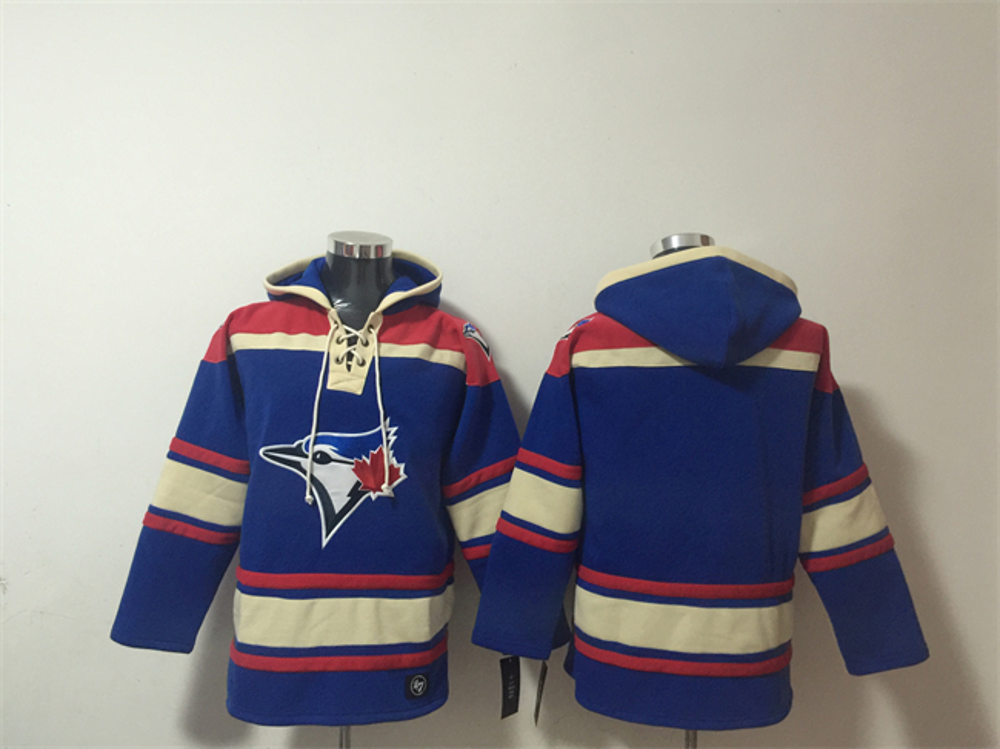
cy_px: 374
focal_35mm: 29
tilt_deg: +0.7
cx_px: 500
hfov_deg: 61.7
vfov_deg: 48.2
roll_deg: -2.9
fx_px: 837
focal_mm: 4.15
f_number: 2.2
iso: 125
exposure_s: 1/10
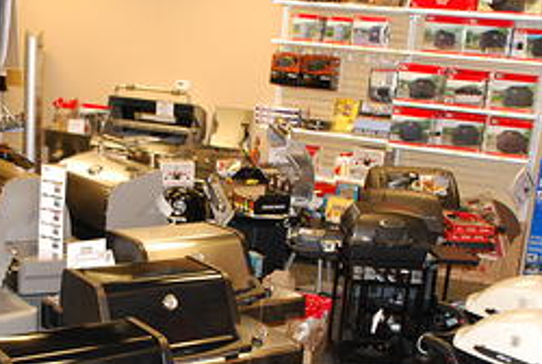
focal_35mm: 62
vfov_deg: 21.8
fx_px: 936
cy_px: 283
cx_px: 191
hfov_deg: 32.1
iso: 800
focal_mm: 22
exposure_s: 1/60
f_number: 3.8
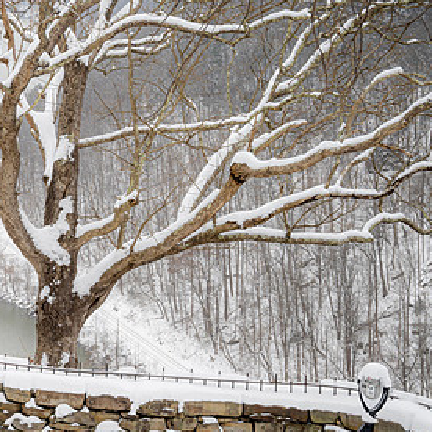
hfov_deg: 14.5
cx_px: -5
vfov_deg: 14.8
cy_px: 189
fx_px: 1666
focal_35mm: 118
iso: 100
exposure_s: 1/25
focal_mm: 44
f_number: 13
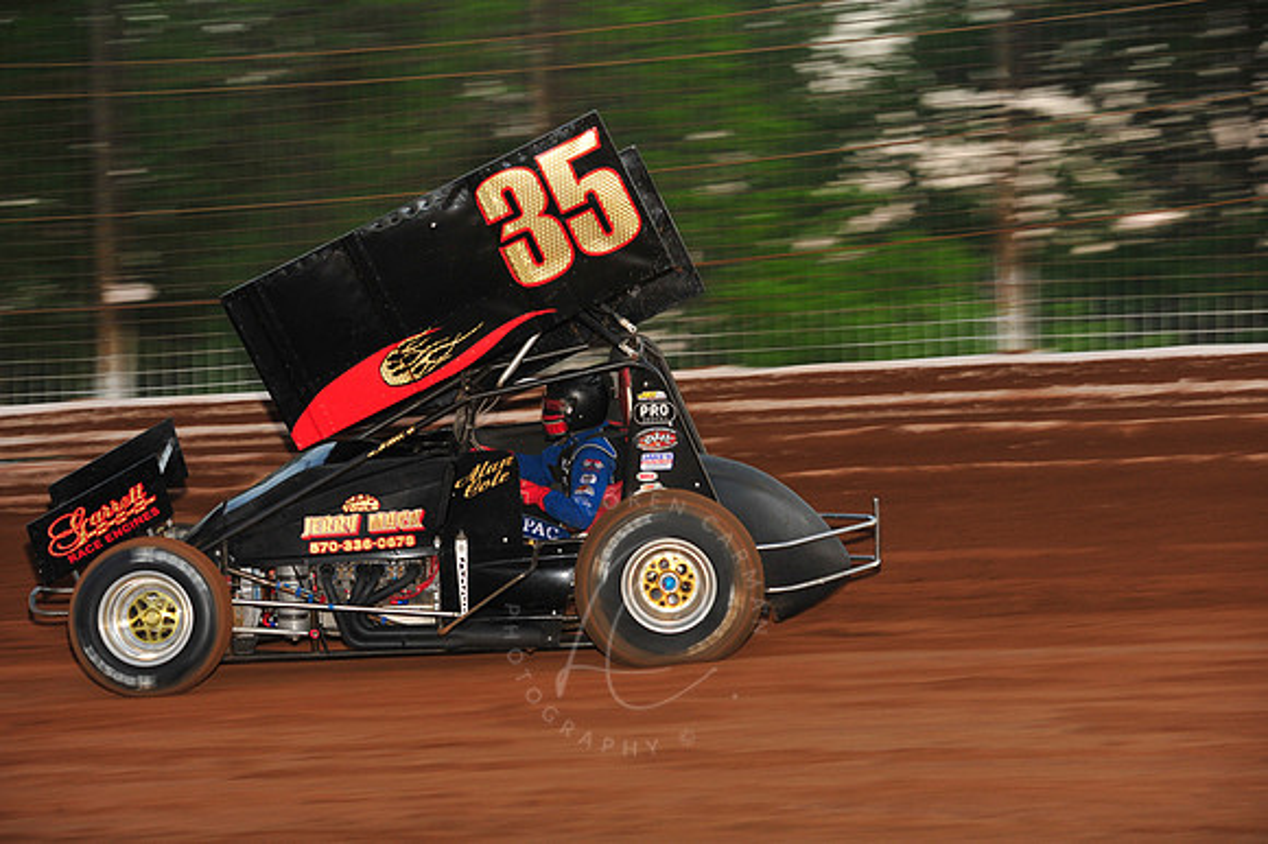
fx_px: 5104
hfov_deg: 14.2
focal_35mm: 145
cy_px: 422
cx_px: 634
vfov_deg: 9.5
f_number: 7.1
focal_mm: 145
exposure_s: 1/320
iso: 800
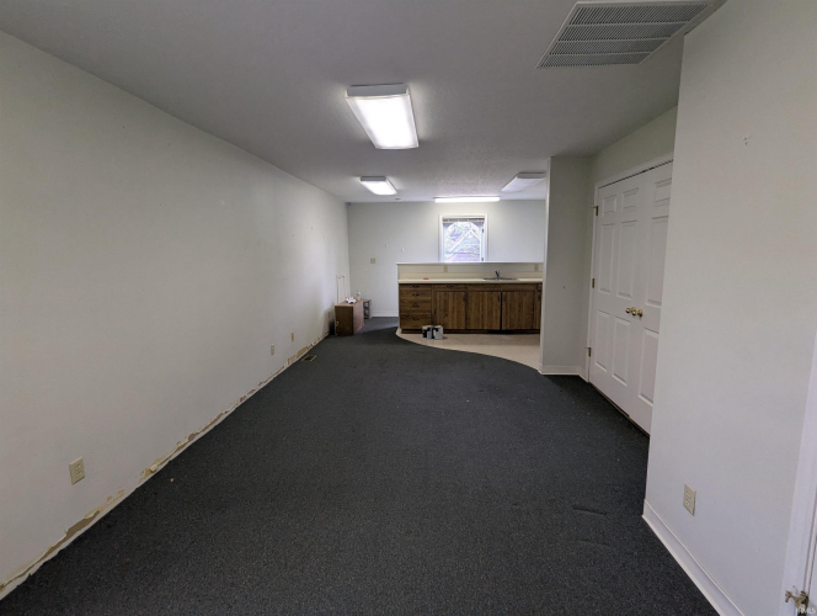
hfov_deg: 94.4
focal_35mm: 16
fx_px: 378
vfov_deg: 78.2
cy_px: 308
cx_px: 408
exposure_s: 1/120
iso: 81
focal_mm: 2.35
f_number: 2.2
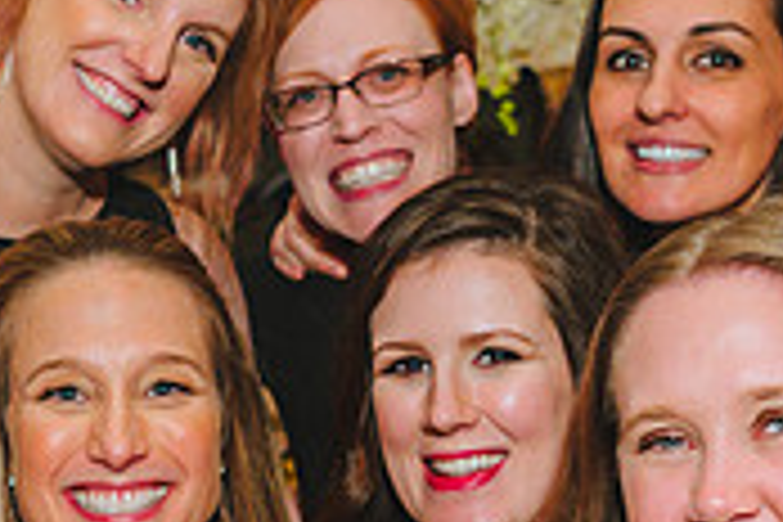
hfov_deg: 19.4
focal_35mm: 104
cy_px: 642
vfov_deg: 12.8
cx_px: 142
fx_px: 2262
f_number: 2.8
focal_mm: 24
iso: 1250
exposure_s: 1/80
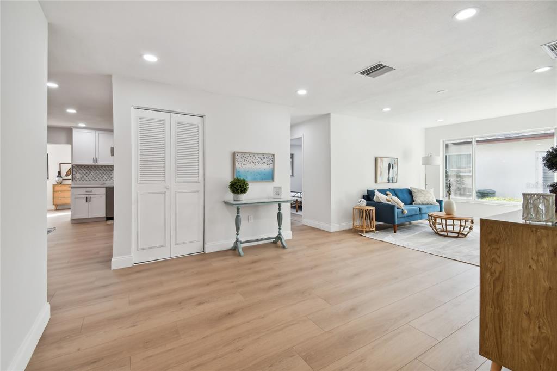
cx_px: 278
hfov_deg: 100.4
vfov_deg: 77.3
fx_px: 232
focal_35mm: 15
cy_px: 186
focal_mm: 10
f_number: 7.1
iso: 100
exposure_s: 1/60
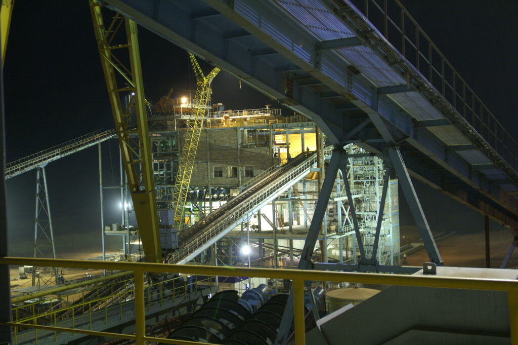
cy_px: 172
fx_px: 647
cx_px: 259
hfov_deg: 43.6
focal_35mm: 45
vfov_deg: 29.8
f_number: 4
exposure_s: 1/8
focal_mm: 30
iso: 400
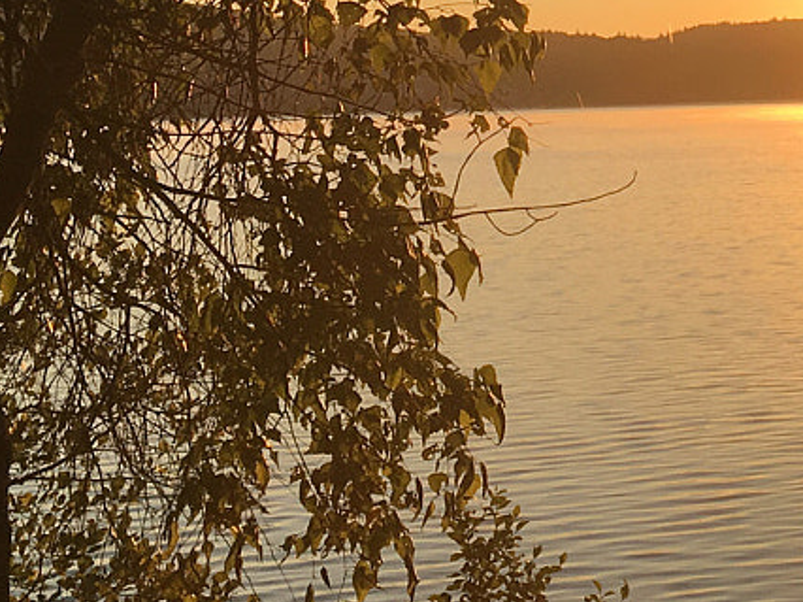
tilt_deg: +6.4
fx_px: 2527
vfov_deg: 13.1
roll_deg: +1.3
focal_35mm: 109
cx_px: 1001
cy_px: -181
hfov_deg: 17.1
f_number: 2.2
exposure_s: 1/1326
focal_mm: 4.15
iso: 25
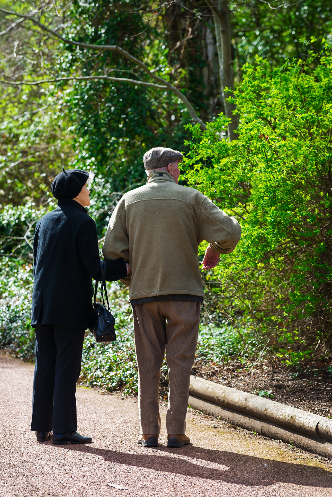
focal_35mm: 150
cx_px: 166
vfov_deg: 13.7
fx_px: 2075
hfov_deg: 9.1
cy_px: 248
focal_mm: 150
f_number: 5.6
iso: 200
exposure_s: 1/400
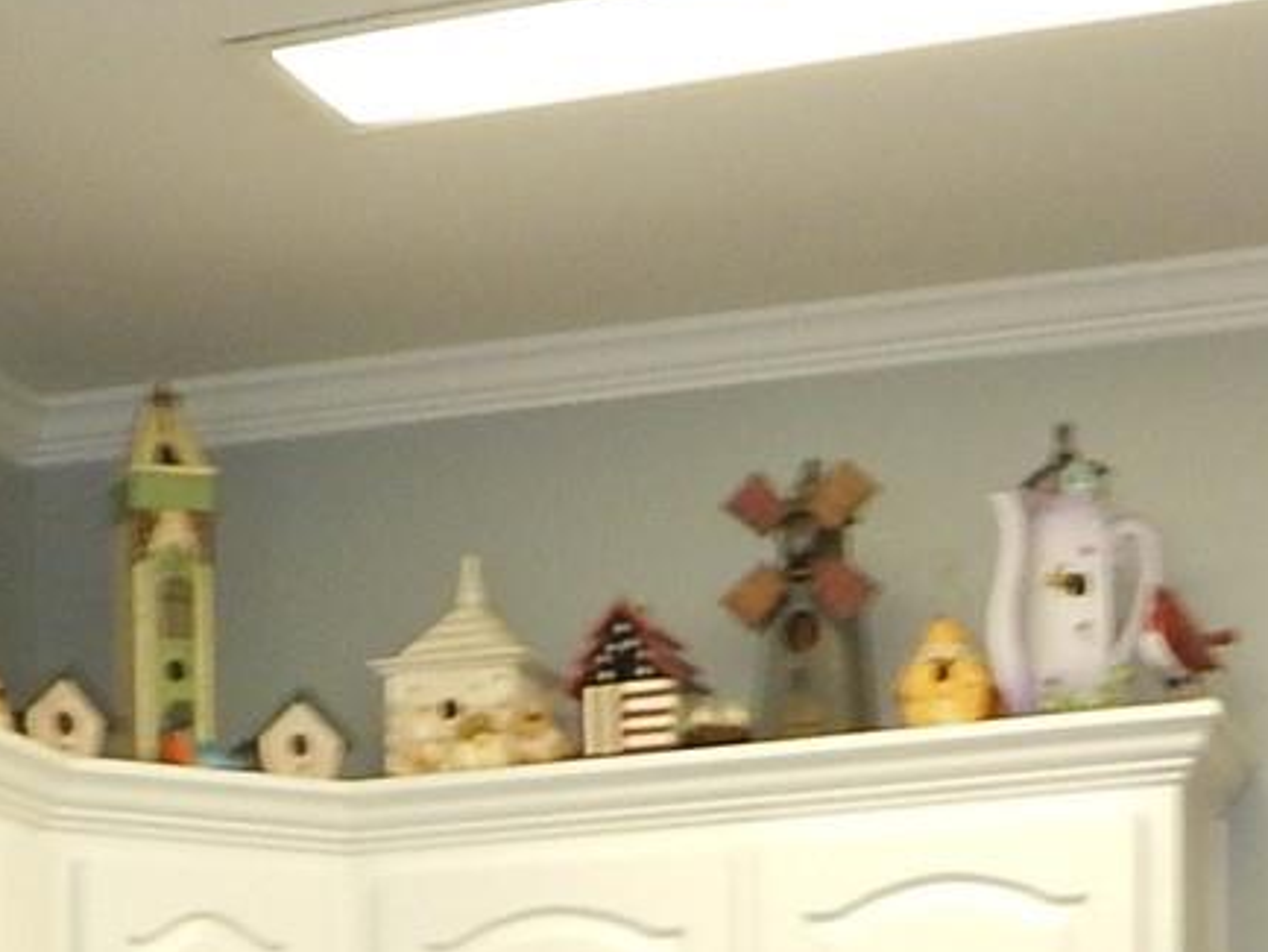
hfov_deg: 18.7
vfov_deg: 12.9
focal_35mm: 104
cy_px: 1743
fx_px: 3811
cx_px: 225
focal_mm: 4
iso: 200
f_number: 3
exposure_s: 1/30
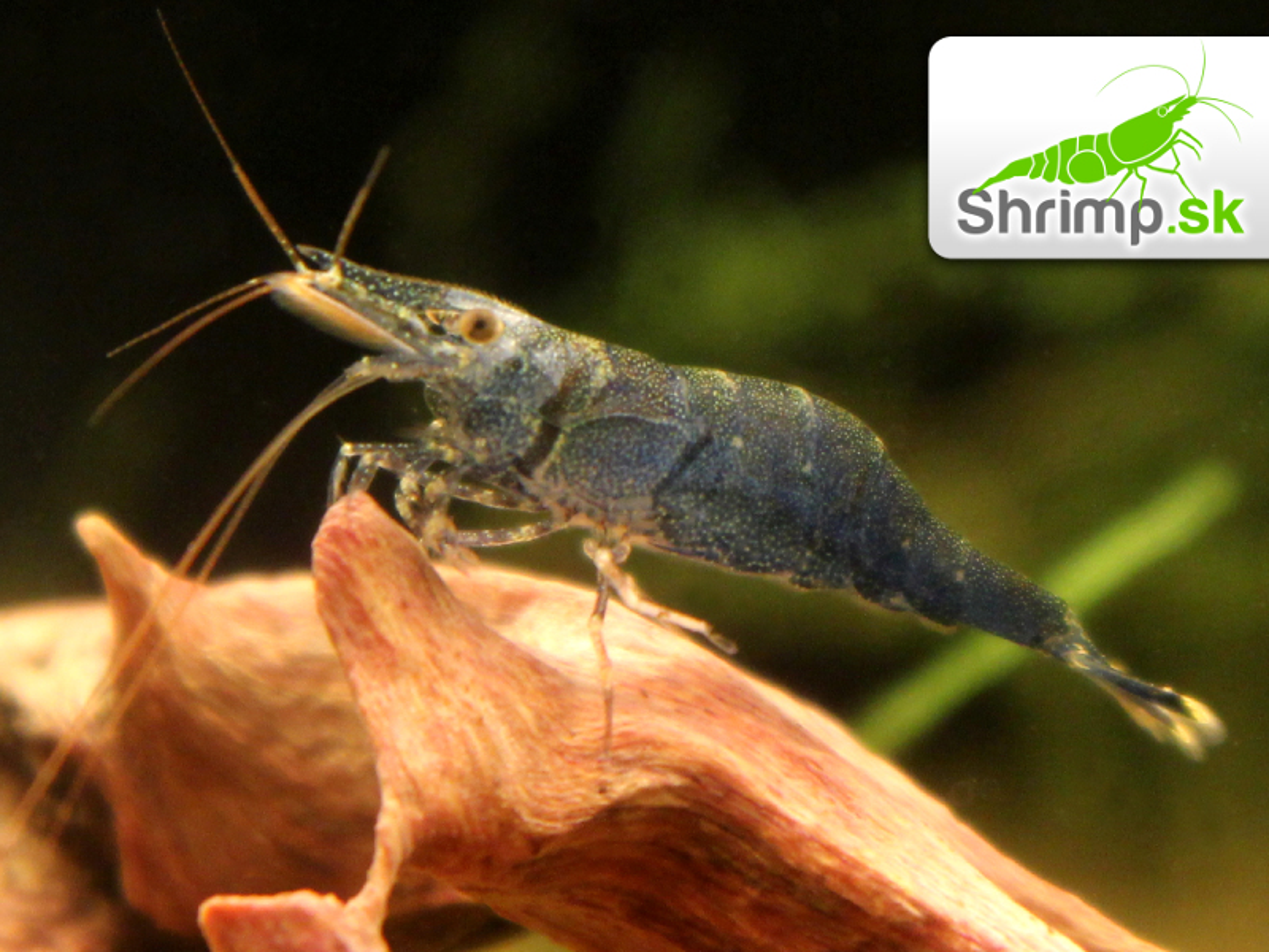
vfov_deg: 39.7
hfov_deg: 51.4
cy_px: 476
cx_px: 634
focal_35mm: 36
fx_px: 1320
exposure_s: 1/40
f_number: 3.2
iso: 80
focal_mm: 6
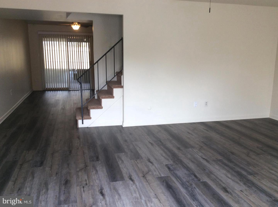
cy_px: 104
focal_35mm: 32
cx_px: 139
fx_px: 257
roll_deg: +0.3
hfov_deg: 56.9
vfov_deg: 44.0
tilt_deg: -9.7
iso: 40
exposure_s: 1/40
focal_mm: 3.3
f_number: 2.4
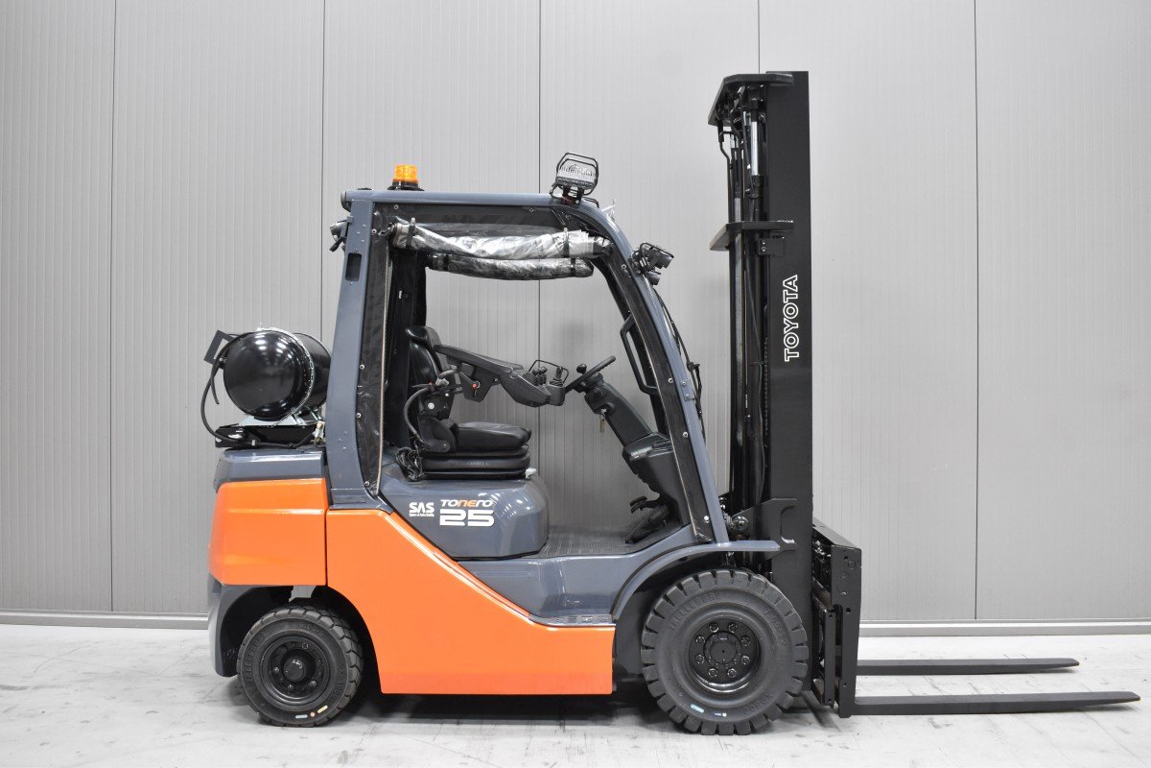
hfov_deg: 57.2
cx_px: 576
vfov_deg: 40.0
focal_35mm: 33
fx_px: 1055
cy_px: 384
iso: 1600
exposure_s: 1/20
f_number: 5
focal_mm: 22
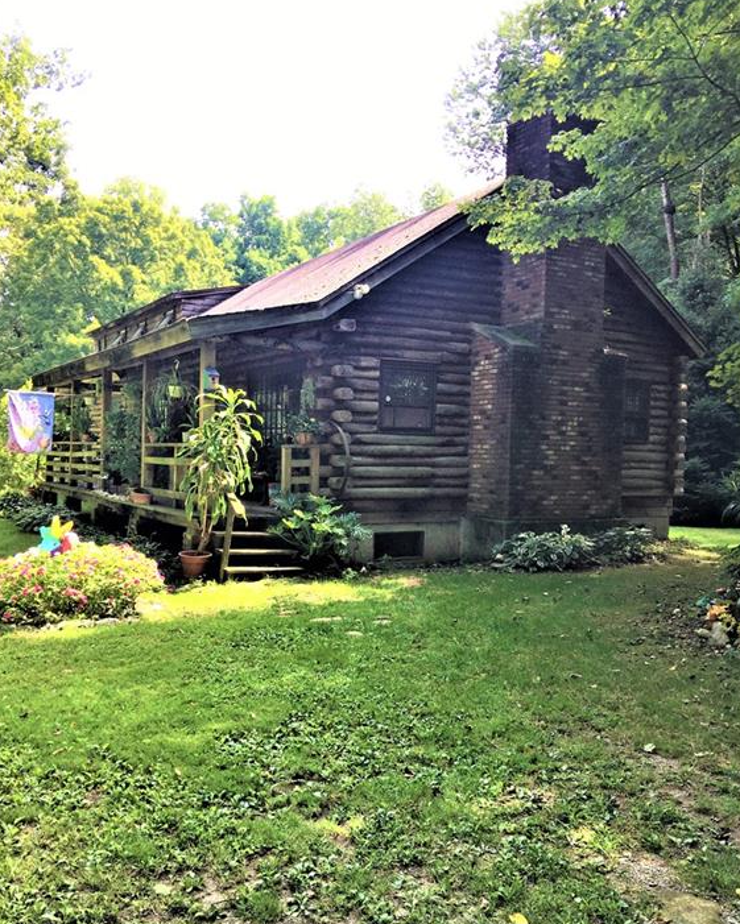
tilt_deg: -1.7
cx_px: 372
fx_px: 848
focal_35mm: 31
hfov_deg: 47.1
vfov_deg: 57.1
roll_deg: -1.4
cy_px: 490
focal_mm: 4.15
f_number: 2.2
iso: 25
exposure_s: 1/163
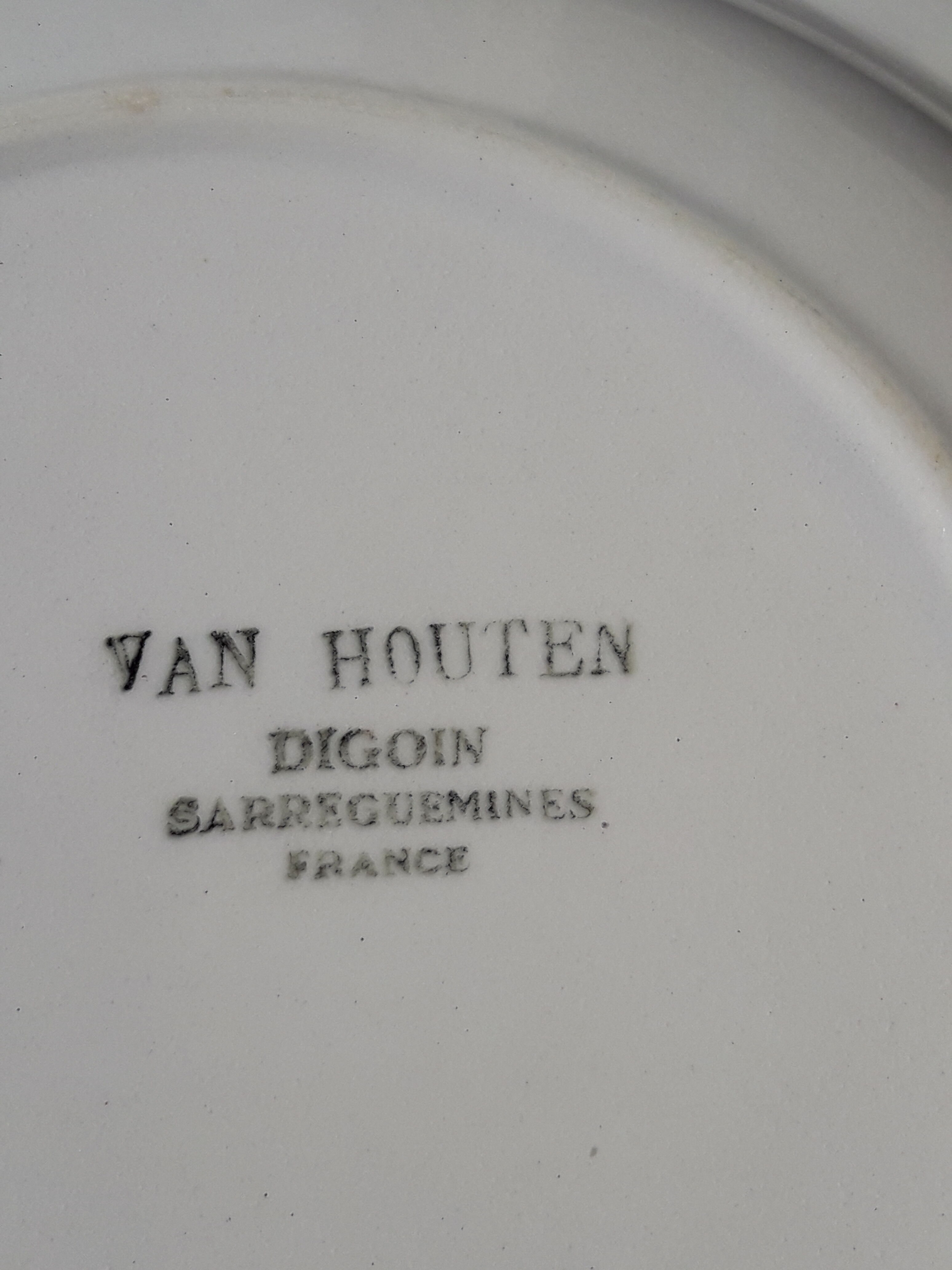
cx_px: 476
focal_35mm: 28
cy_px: 635
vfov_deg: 63.4
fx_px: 1027
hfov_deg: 49.7
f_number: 1.9
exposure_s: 1/7463
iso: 40
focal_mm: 3.7
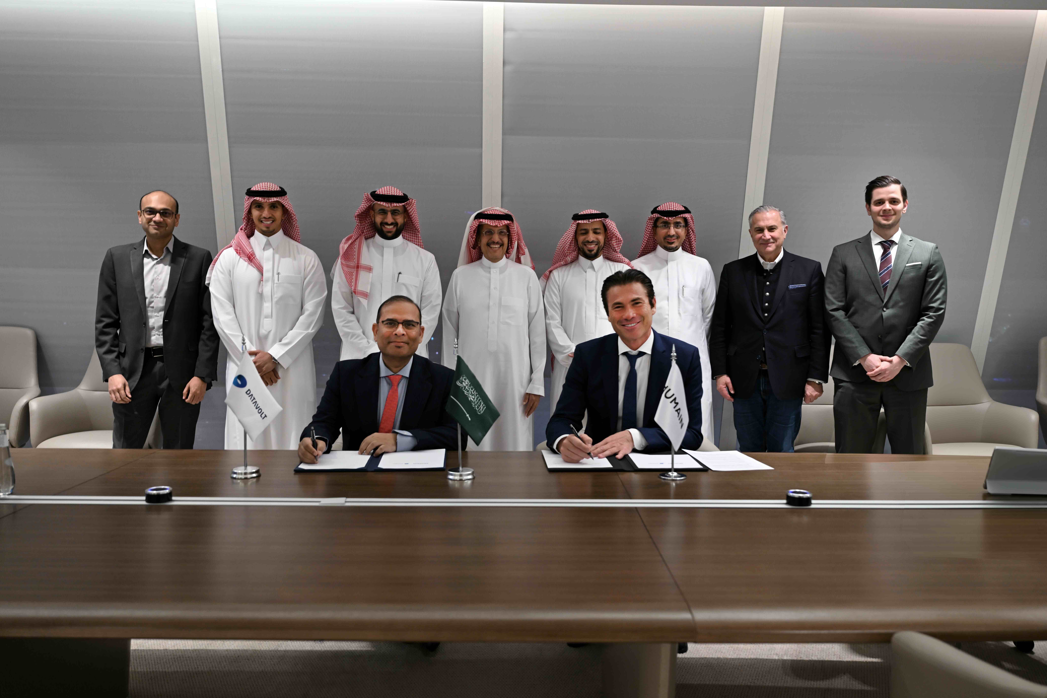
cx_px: 524
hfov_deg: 63.7
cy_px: 349
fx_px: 843
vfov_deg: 45.0
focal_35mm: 29
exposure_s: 1/50
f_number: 3.5
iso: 800
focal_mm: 29
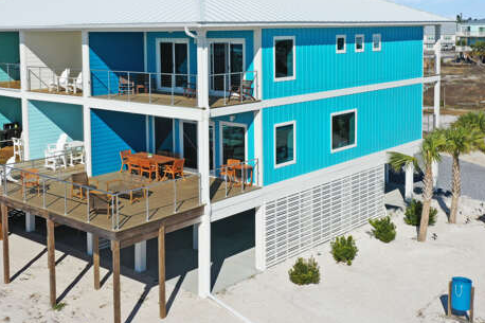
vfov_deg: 28.2
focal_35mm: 47
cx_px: 234
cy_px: 79
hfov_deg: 41.9
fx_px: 633
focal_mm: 10.26
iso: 100
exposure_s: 1/800
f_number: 6.3
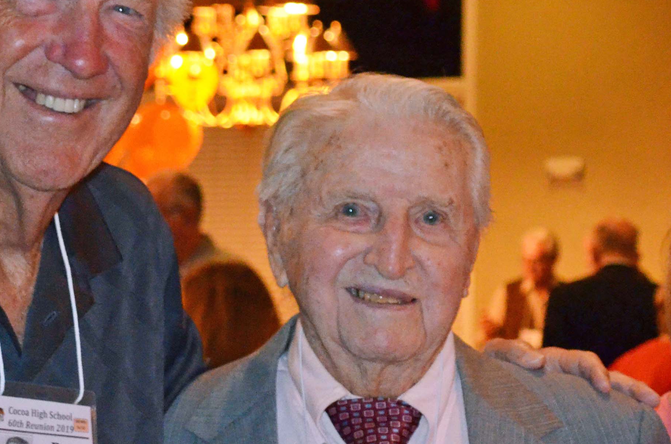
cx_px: 421
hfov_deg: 12.7
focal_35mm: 162
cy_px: 136
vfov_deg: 8.4
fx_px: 3013
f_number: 5.3
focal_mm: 40
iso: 3200
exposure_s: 1/60
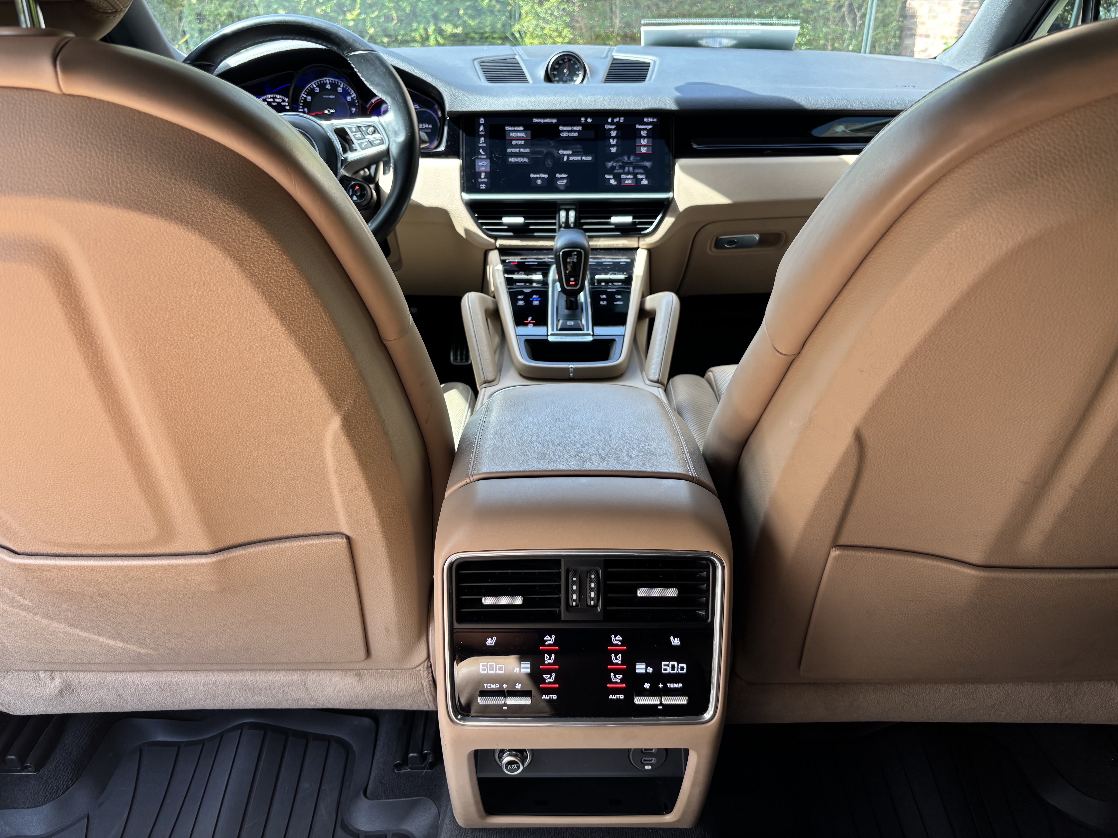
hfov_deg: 67.3
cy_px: 419
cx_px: 559
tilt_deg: -24.7
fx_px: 840
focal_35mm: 26
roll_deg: -2.3
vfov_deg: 53.1
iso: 64
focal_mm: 5.96
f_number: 1.6
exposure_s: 1/121
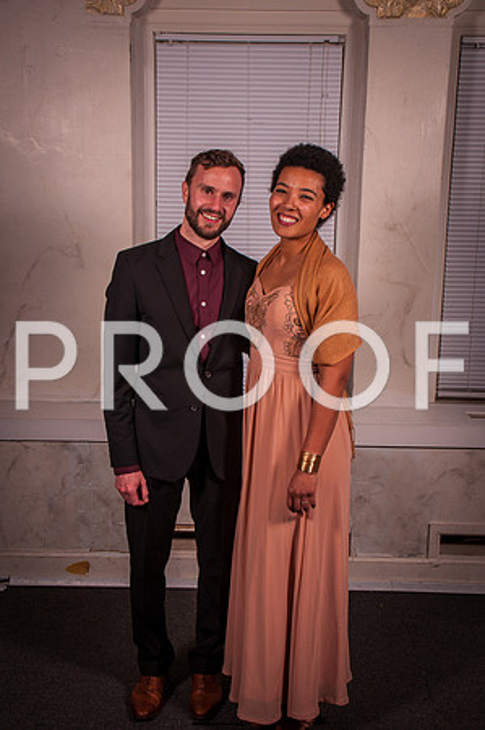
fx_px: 972
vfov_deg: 41.2
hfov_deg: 28.0
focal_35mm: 48
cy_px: 365
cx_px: 242
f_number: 14
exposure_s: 1/125
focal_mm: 32
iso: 200
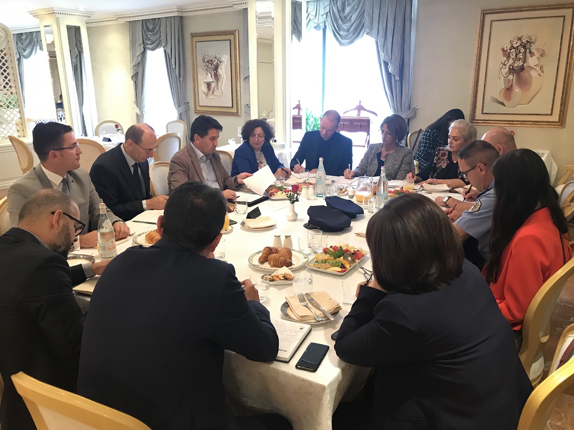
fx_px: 464
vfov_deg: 49.7
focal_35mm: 28
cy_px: 215
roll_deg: +0.3
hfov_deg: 63.4
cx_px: 287
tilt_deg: -17.3
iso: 100
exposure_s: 1/11
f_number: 1.8
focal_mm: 3.99
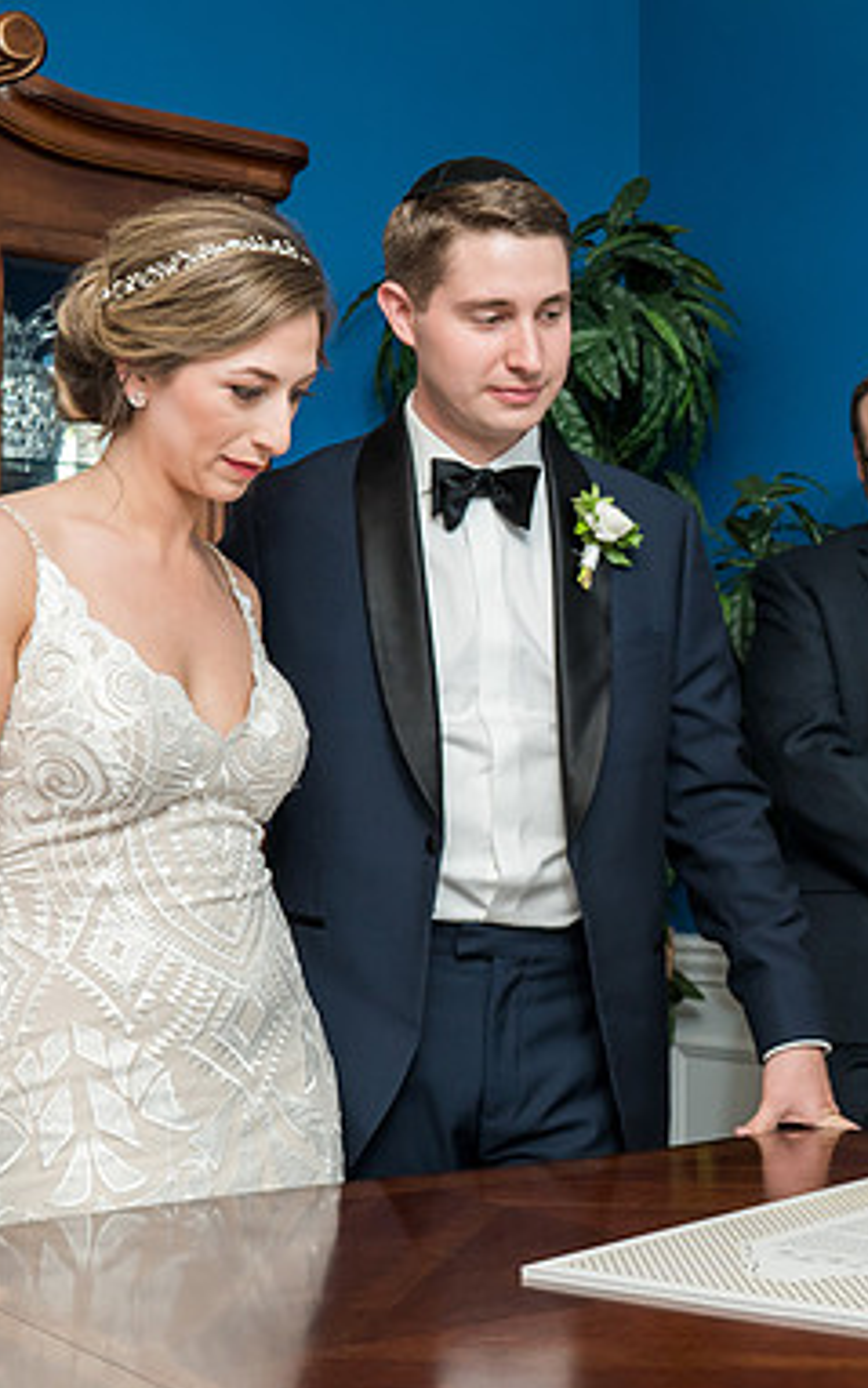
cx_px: 812
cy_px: 738
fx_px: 2269
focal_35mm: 60
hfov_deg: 21.1
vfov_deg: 34.0
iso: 1600
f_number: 5.6
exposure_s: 1/200
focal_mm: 35
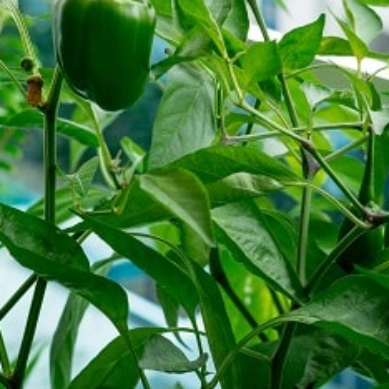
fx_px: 1386
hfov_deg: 15.9
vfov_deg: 15.8
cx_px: 115
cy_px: 65
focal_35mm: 109
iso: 100
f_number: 7.1
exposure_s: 1/100
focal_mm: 50
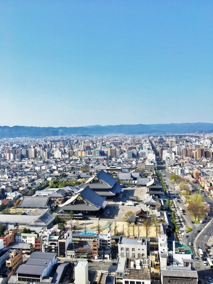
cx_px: 106
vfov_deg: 61.7
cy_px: 142
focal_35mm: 29
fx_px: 238
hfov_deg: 48.2
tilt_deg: +1.1
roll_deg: +2.2
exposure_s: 1/1261
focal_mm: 4.15
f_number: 2.2
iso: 25
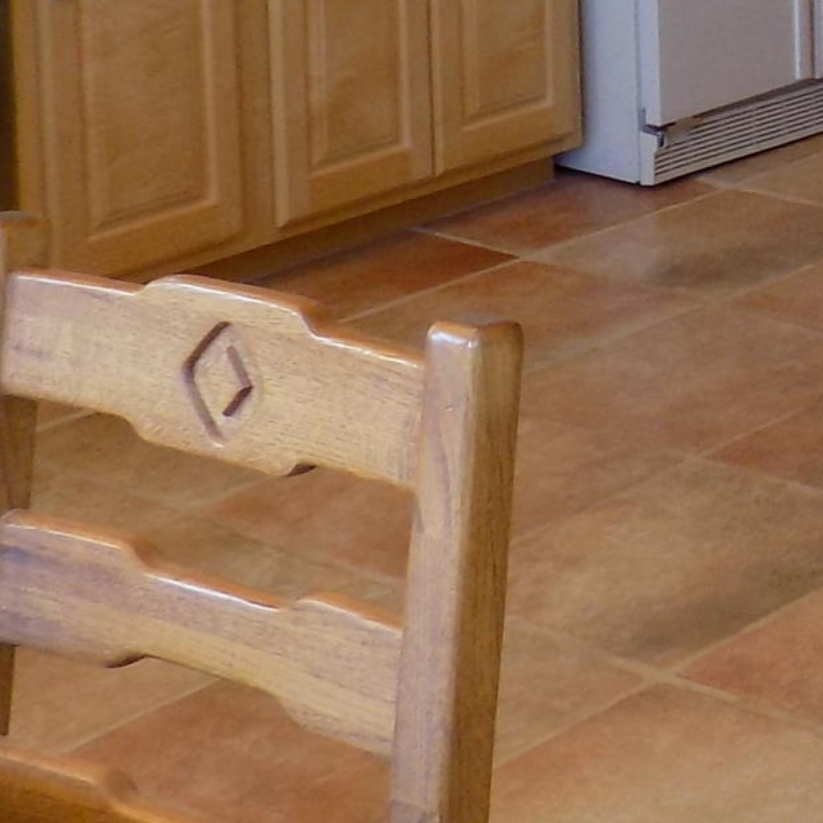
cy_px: -457
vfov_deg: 15.9
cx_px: 1661
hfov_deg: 14.5
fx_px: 2663
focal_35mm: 99
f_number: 3.1
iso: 100
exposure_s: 1/30
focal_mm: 4
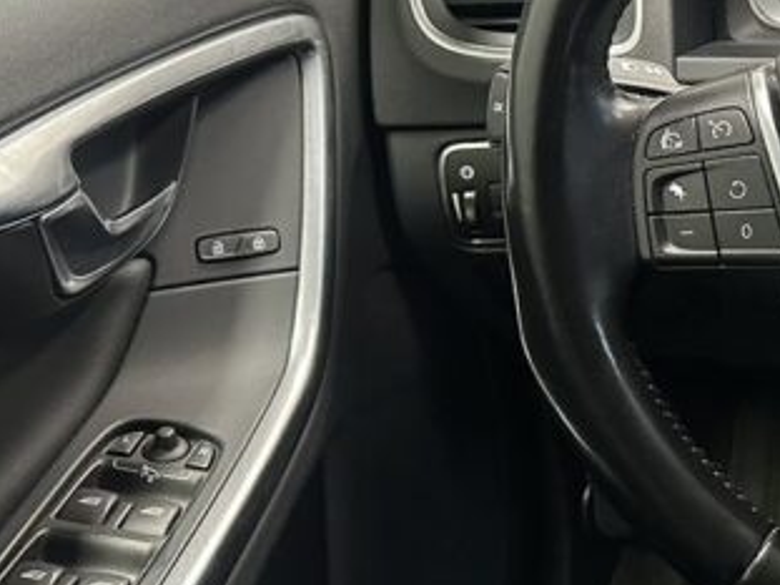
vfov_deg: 18.5
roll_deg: +1.0
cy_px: 118
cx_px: 993
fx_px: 1779
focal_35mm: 79
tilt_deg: -23.7
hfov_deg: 22.3
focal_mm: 6.86
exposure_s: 1/60
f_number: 1.78
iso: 400
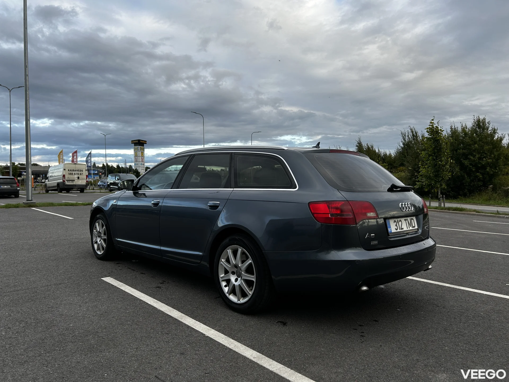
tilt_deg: -2.1
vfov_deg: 53.1
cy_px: 191
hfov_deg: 67.3
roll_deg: +0.9
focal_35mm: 26
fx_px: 382
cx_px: 254
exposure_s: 1/797
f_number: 1.5
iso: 50
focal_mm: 5.7
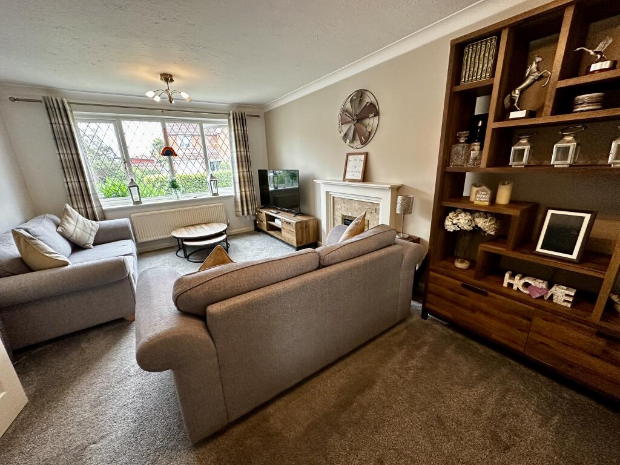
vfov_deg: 85.7
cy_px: 232
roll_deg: +2.9
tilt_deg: -16.1
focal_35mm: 14
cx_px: 310
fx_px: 251
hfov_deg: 102.1
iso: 320
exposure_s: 1/100
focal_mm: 2.22
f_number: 2.2
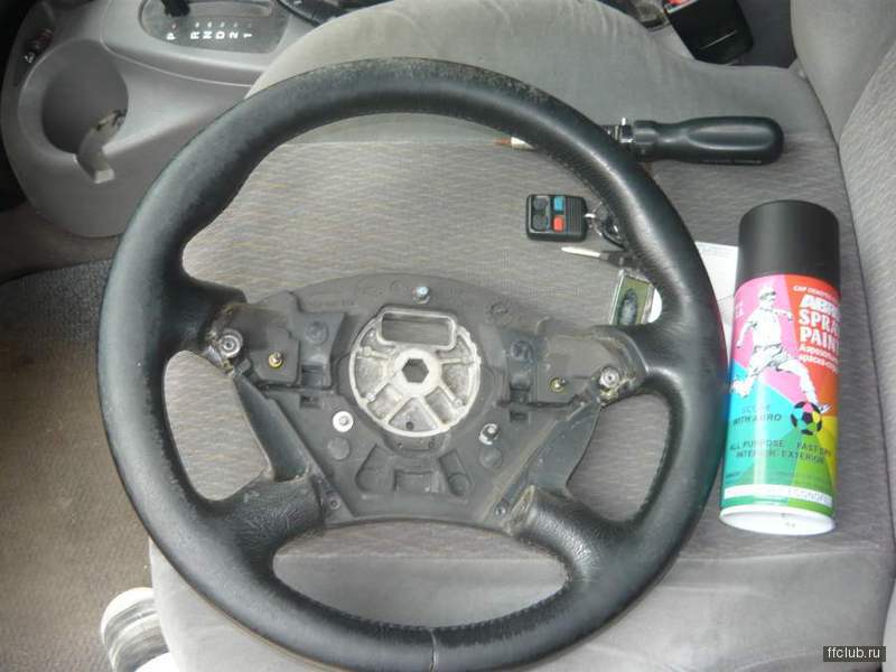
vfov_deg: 42.9
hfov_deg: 55.4
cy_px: 336
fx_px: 854
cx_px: 448
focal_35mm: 33
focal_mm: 5.5
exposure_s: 1/30
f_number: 2.8
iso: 100
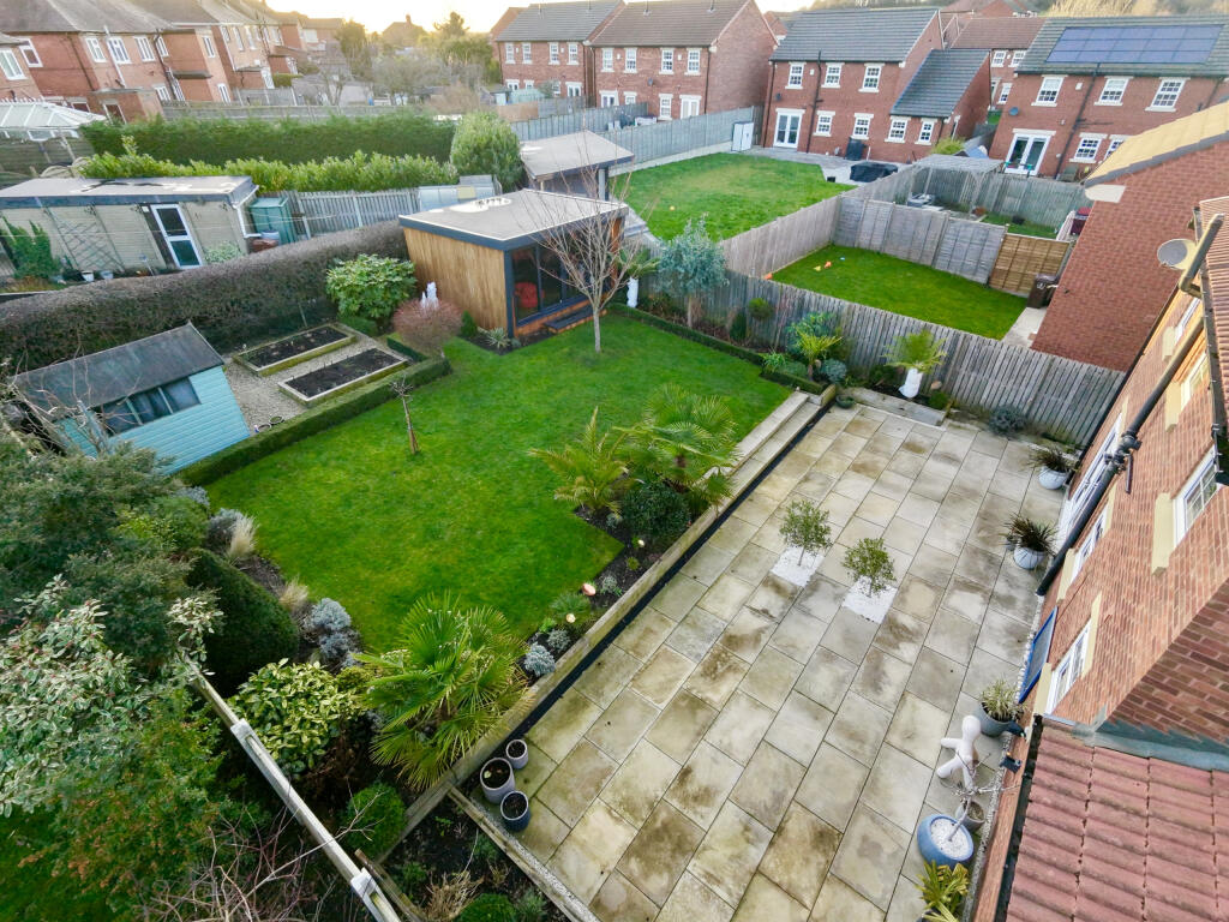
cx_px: 614
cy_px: 461
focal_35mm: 16
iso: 400
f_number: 2.2
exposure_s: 1/160
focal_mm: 3.05
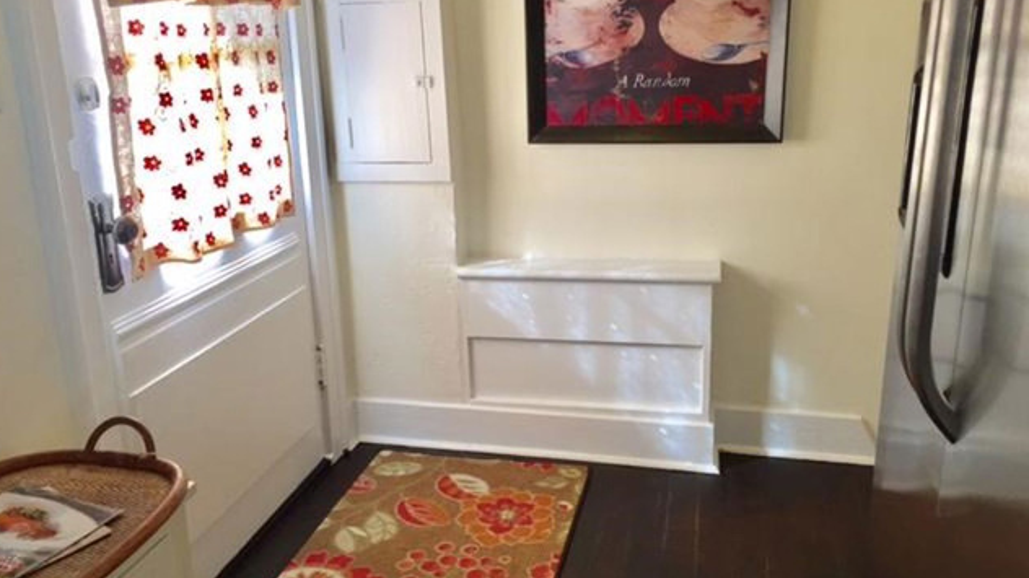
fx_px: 873
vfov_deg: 36.6
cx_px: 510
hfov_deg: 61.0
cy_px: 270
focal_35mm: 32
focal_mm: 4.15
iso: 40
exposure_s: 1/60
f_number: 2.2
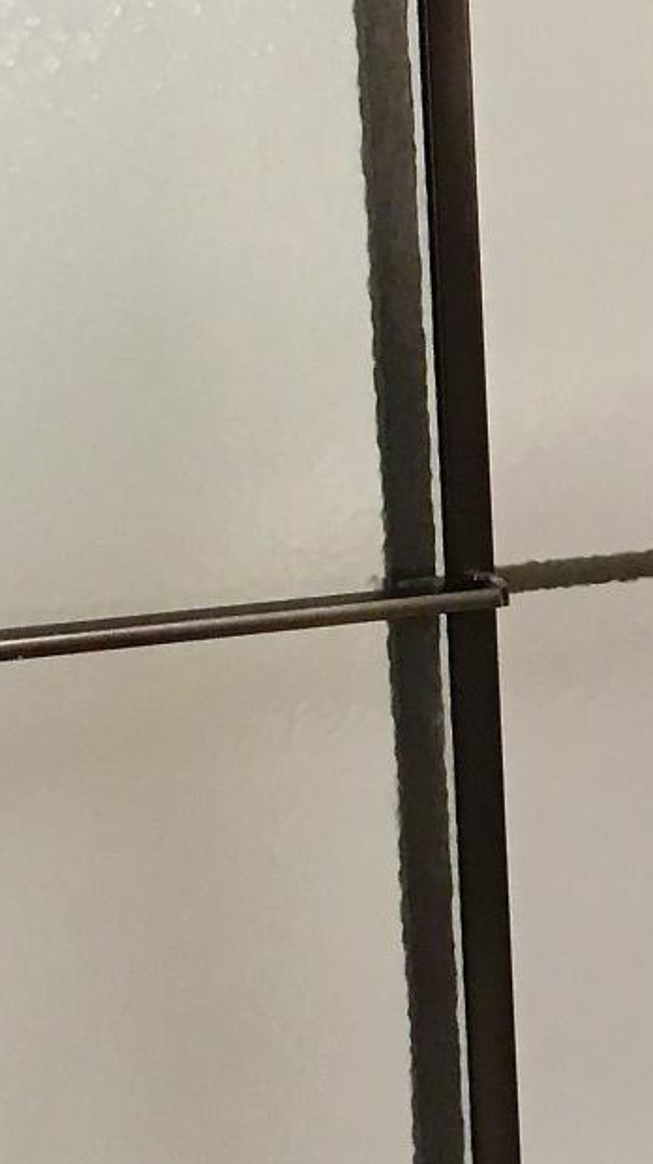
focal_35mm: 102
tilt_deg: -9.5
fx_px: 3145
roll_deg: +1.4
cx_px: 910
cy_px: 580
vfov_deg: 21.0
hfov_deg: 11.5
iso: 50
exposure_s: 1/30
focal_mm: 4.15
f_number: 2.2
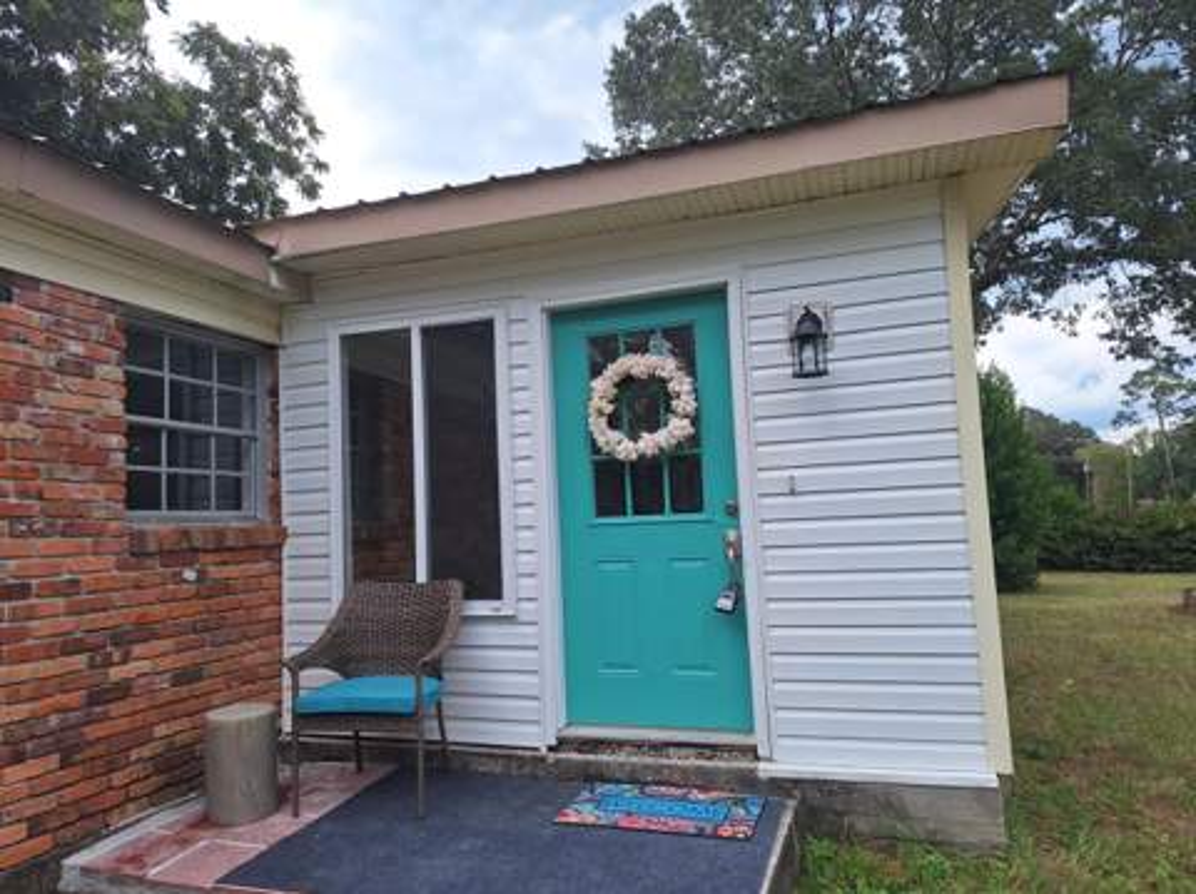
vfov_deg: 58.8
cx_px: 598
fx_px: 794
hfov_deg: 74.0
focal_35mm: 23
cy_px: 447
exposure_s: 1/599
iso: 40
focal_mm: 5.54
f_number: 1.8
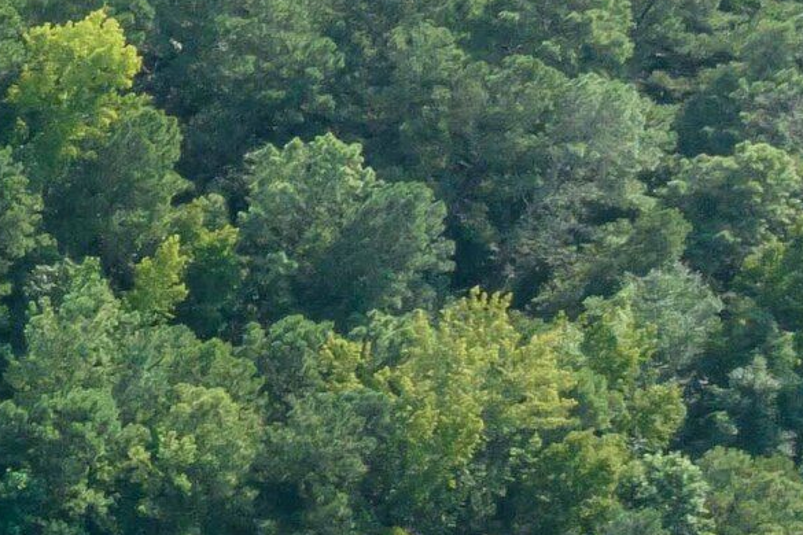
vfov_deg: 10.3
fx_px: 2922
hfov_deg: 12.4
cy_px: 656
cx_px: -1116
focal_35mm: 131
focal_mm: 12.29
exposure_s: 1/160
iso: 100
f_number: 10
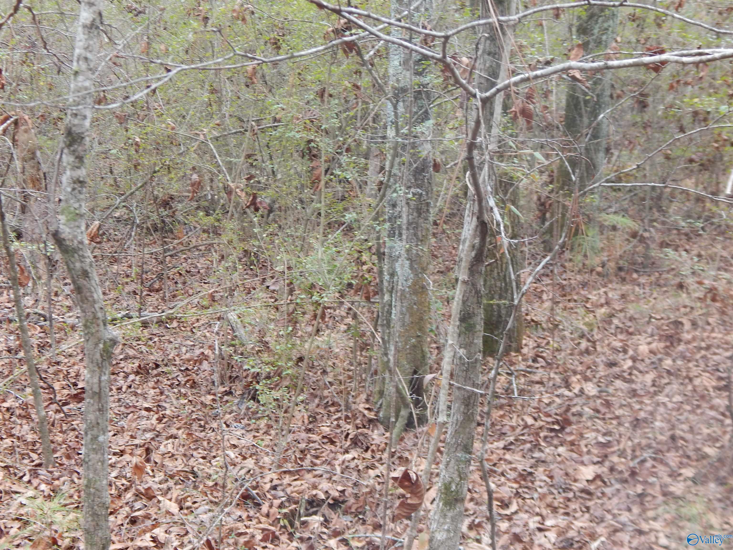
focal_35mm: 75
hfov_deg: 26.0
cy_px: 275
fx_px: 1588
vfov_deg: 19.6
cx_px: 366
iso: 125
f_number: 4.2
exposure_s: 1/40
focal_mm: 13.5
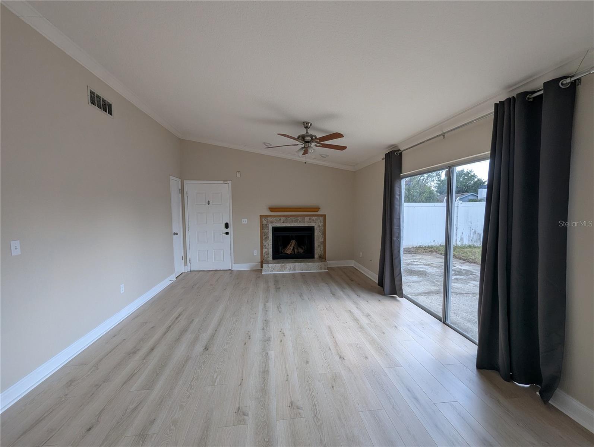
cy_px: 224
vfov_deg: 90.1
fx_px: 223
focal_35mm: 13
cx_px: 297
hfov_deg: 106.1
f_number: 2.2
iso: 42
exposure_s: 1/293
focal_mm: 1.95
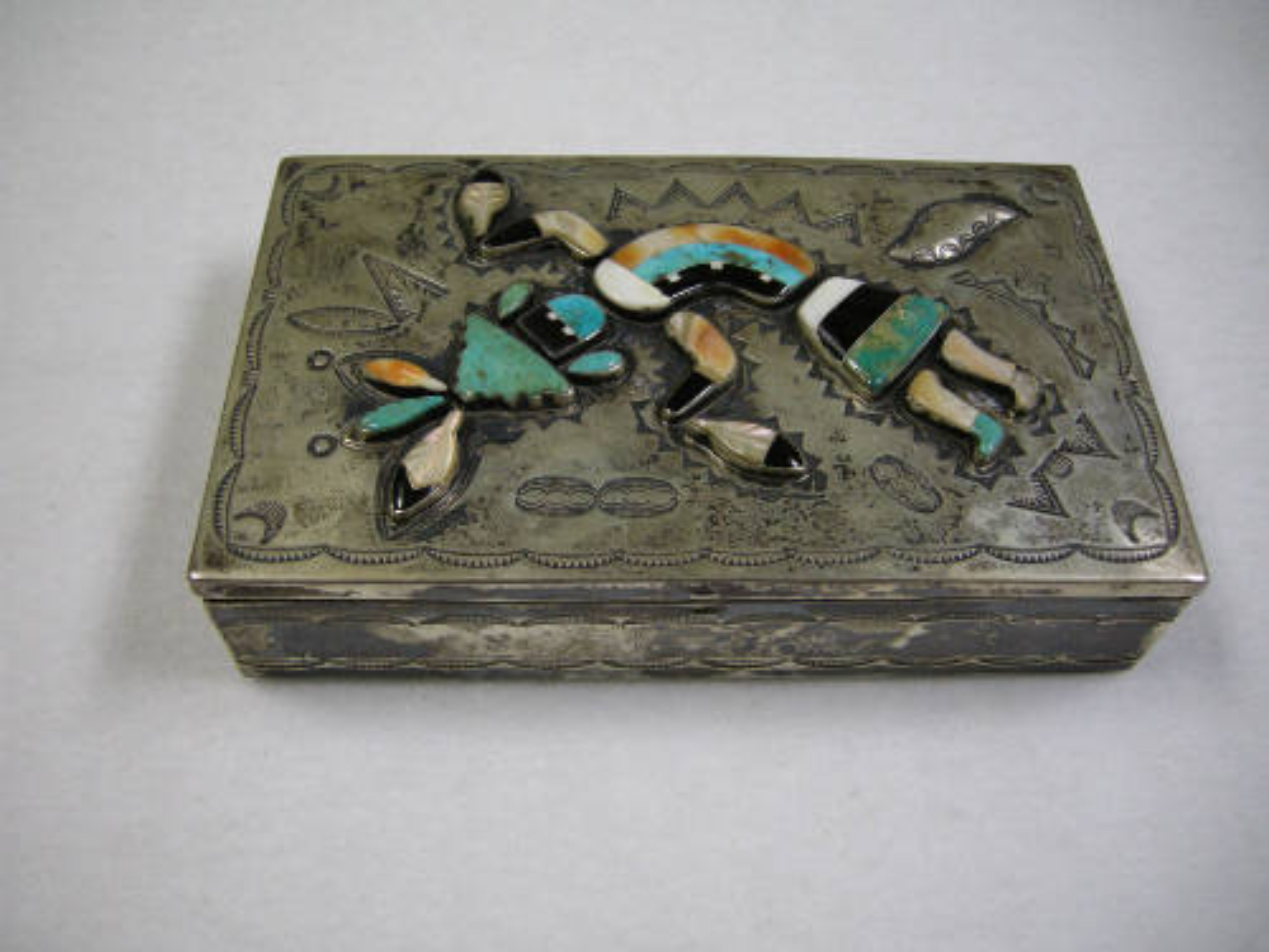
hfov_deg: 51.4
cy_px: 476
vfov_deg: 39.7
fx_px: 1320
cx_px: 634
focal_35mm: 36
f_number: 2.7
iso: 188
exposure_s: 1/72
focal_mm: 7.5
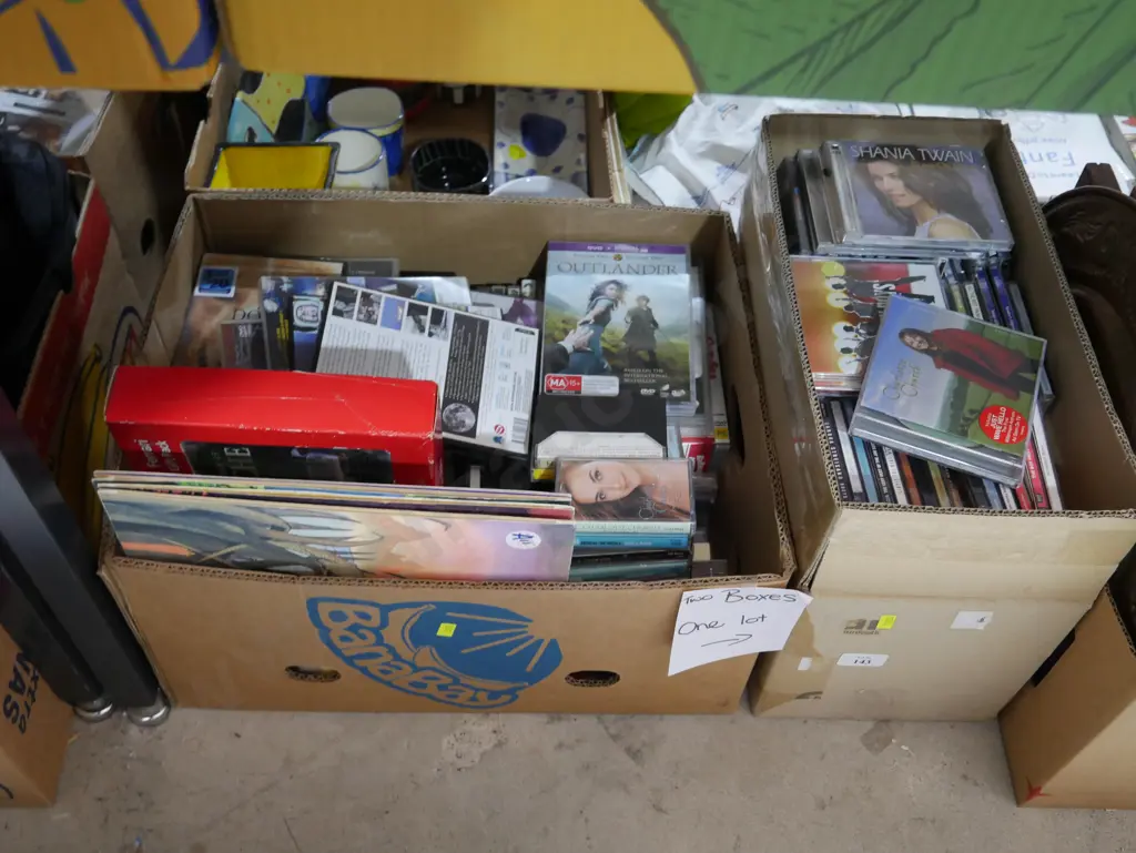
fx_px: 1116
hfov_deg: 53.9
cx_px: 568
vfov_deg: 41.8
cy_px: 426
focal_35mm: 34
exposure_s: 1/60
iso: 1600
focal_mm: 17
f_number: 4
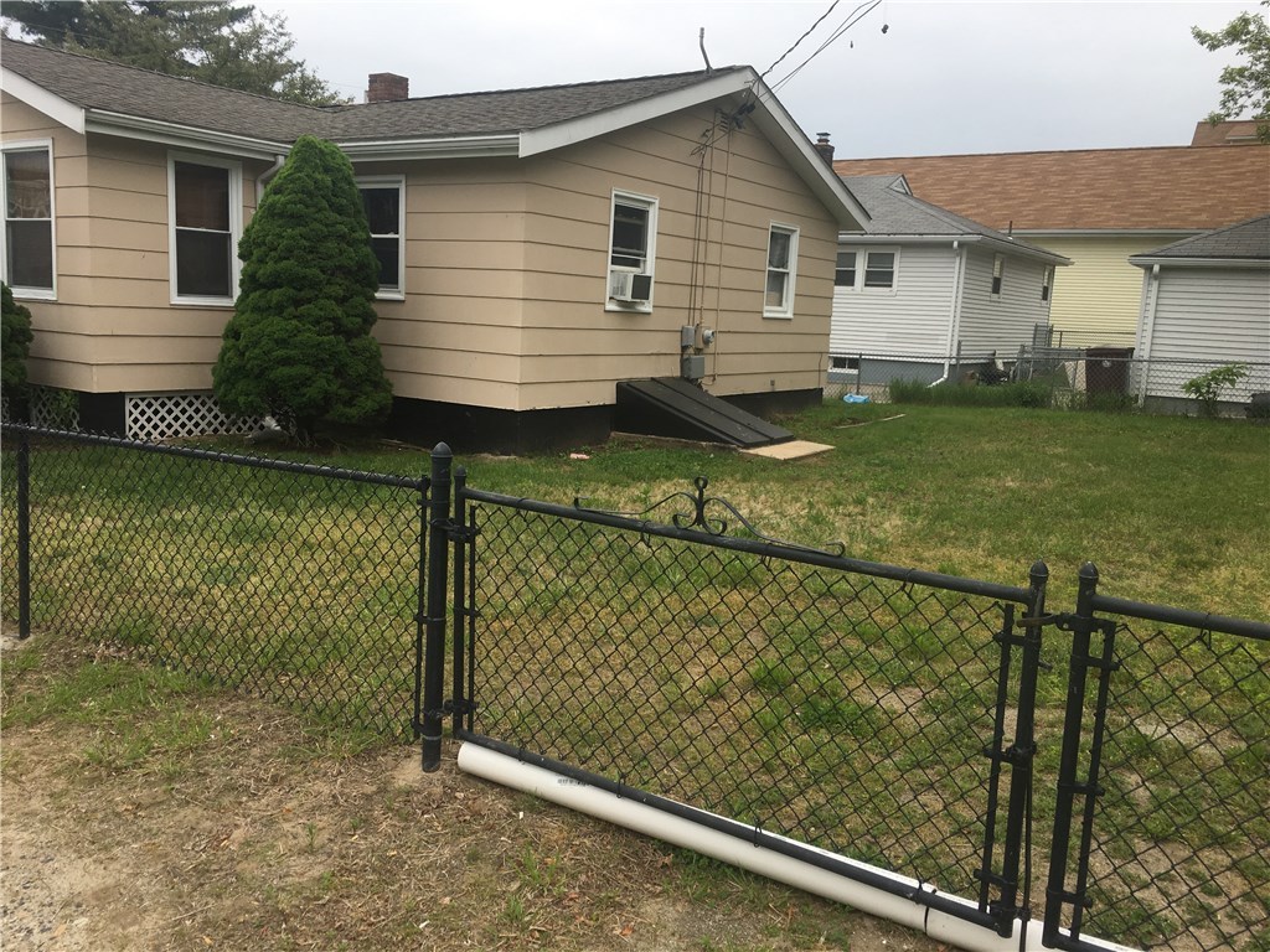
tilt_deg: -8.9
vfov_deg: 48.2
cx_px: 635
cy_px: 476
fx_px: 1064
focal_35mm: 29
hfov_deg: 61.7
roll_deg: -3.2
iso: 25
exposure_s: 1/699
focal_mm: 4.15
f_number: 2.2
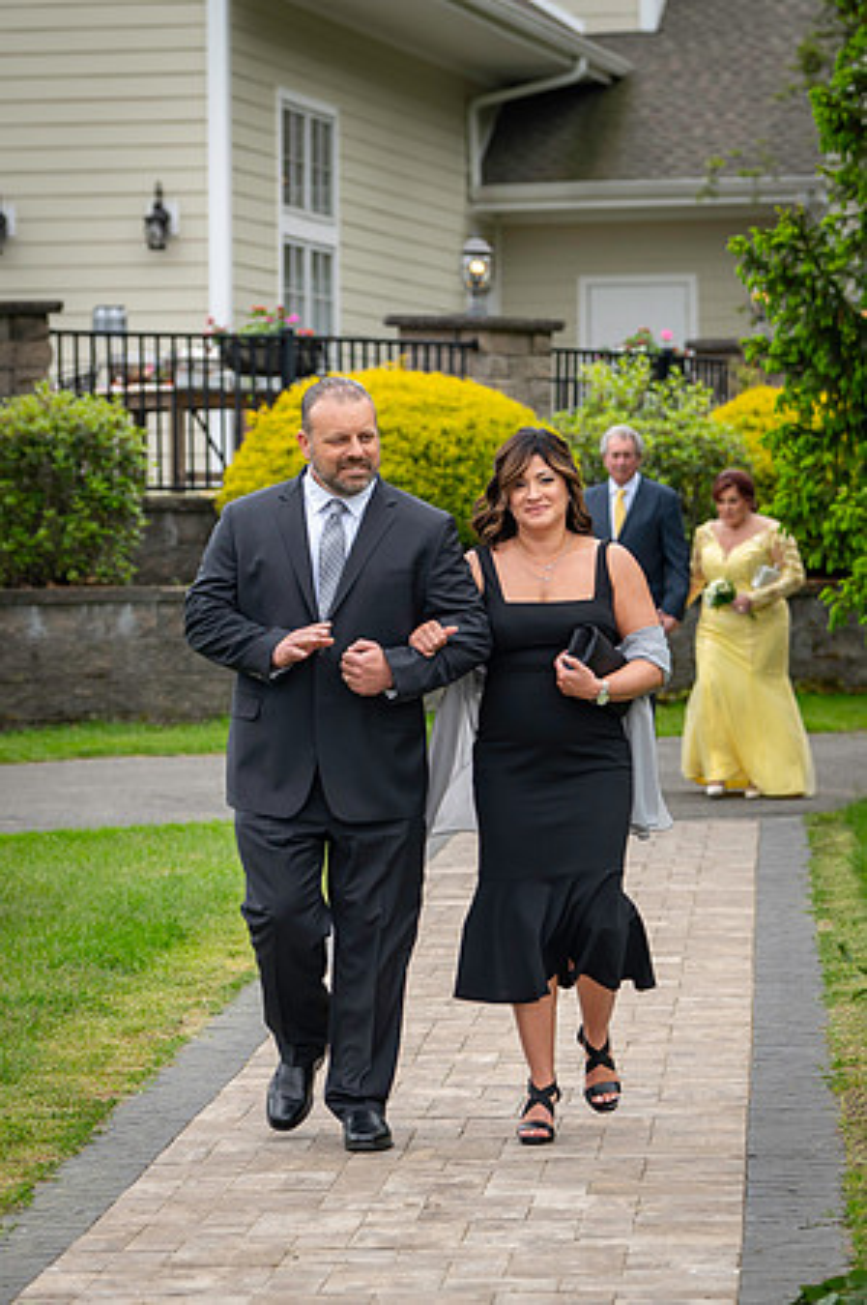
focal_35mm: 154
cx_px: 531
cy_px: 738
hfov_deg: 8.9
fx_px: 5577
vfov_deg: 13.3
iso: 400
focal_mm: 90
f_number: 4
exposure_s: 1/800
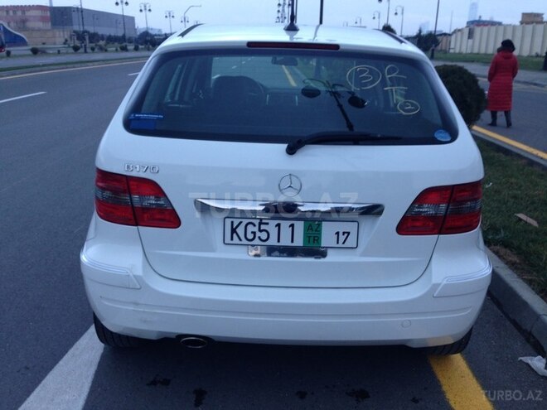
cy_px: 205
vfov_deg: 42.9
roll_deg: +0.5
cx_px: 274
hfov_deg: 55.4
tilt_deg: -18.8
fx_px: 521
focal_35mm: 33
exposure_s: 1/20
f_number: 2.4
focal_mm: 4.12
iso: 50
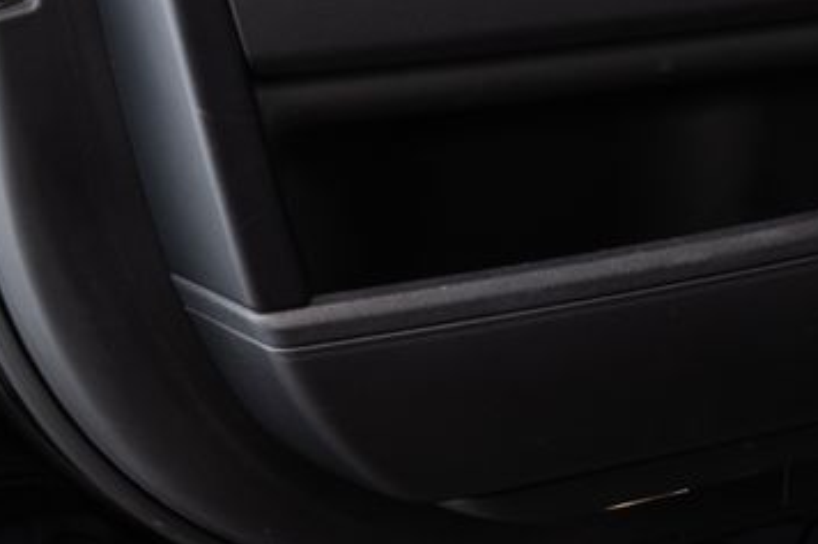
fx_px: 3293
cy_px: -263
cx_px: 726
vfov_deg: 9.2
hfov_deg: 14.0
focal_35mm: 145
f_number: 5
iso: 320
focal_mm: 45
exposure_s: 1/50
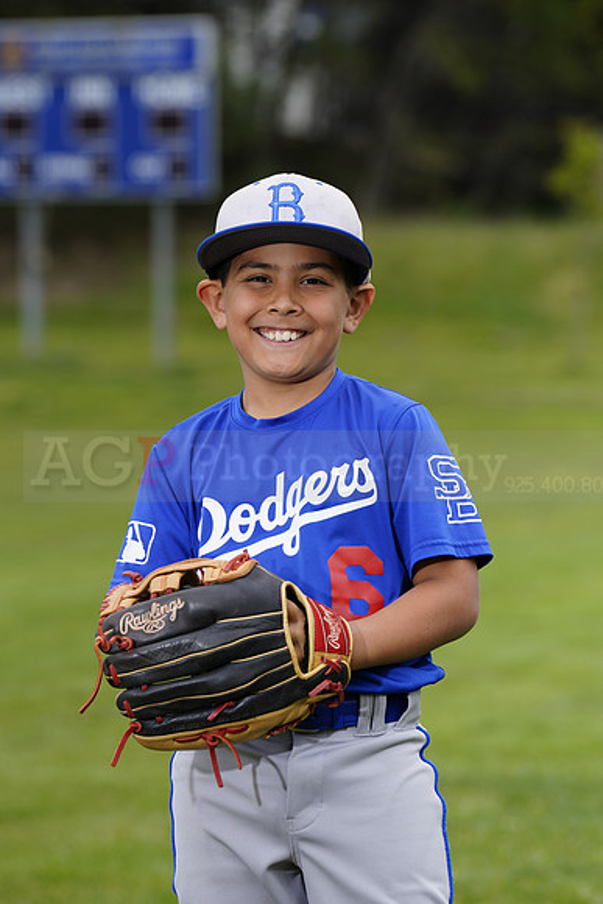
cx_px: 302
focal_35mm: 200
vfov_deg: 10.3
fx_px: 5022
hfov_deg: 6.9
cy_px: 452
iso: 100
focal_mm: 200
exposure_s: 1/250
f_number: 6.3
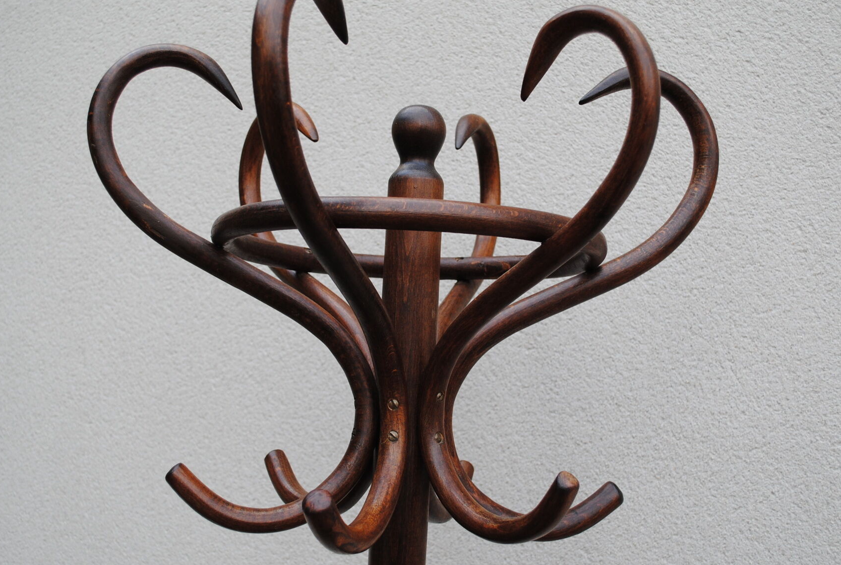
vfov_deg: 29.4
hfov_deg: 42.7
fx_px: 1077
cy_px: 276
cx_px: 413
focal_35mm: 46
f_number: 5
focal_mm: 26
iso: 200
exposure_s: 1/100
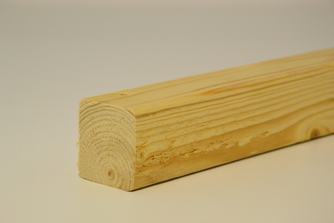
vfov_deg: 10.2
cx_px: 167
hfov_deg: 15.2
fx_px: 1252
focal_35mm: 135
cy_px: 112
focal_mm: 90
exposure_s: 1/125
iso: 400
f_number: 8
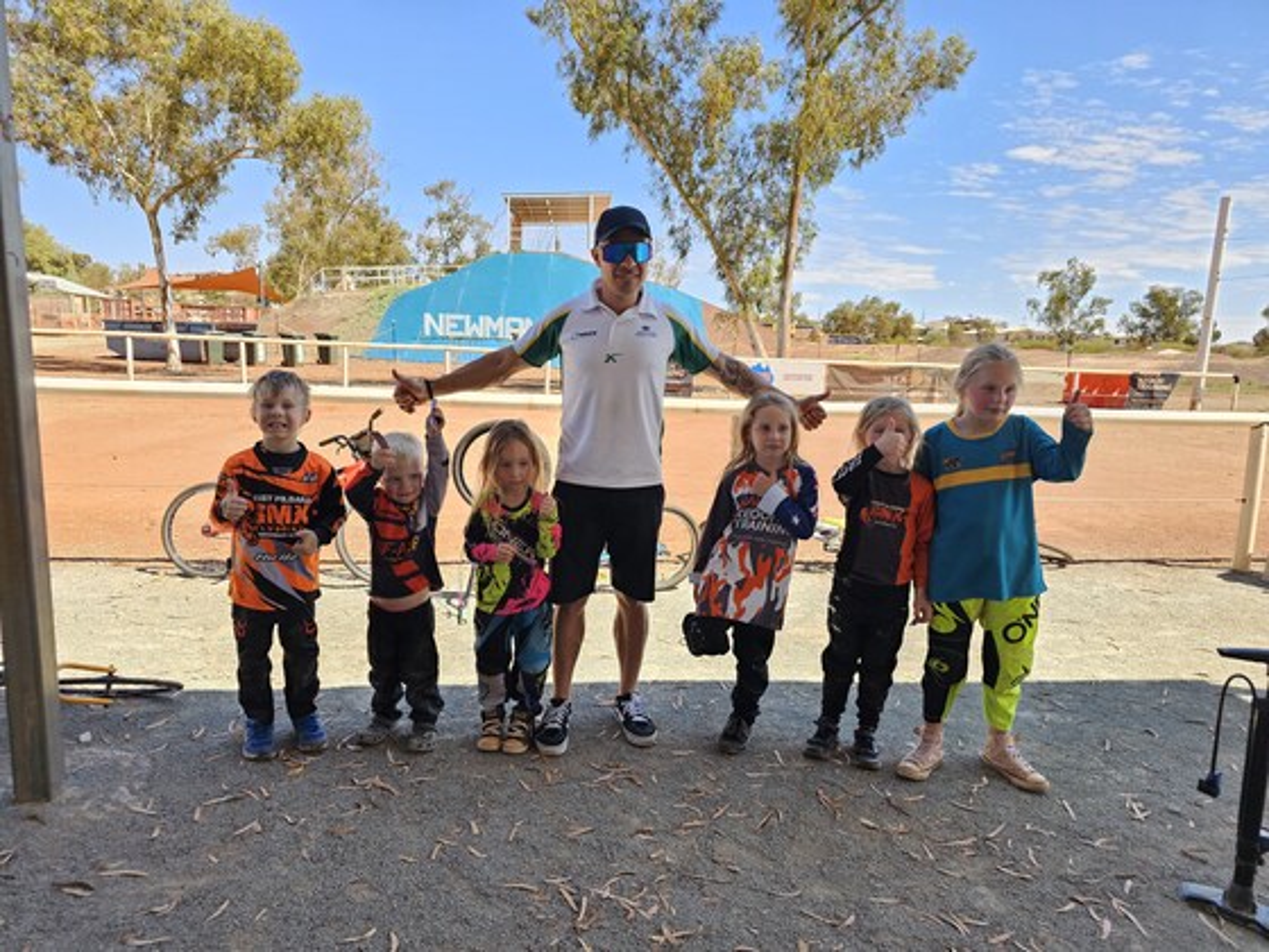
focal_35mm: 23
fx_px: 843
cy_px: 476
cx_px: 634
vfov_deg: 58.9
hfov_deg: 73.9
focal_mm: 6.3
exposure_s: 1/180
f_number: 1.7
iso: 16
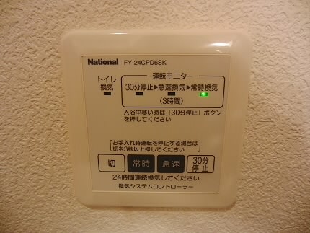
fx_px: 215
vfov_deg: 56.9
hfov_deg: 71.6
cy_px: 116
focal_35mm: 24
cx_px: 155
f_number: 3.2
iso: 400
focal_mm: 4.3
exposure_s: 1/50
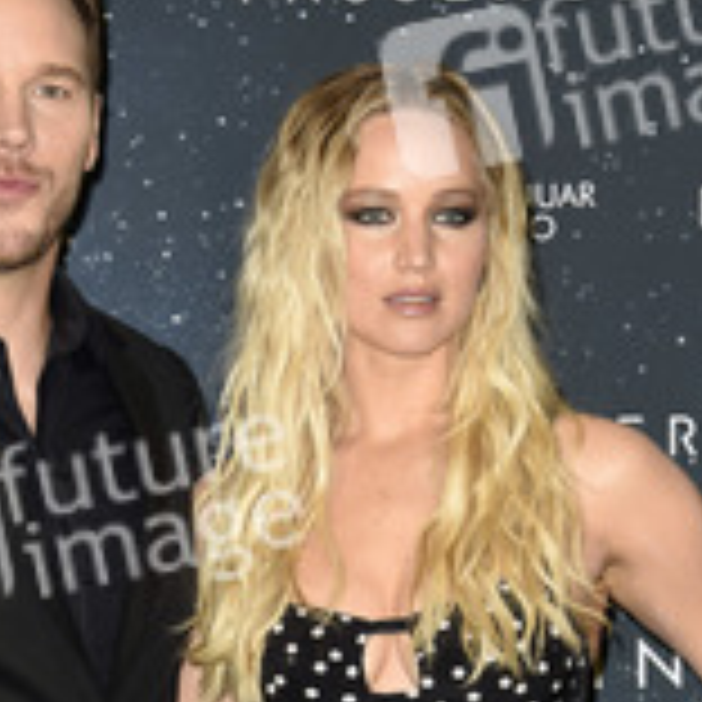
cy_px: 747
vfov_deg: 8.0
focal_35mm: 218
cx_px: 202
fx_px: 5002
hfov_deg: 8.0
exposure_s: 1/200
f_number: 5.6
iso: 800
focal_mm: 100
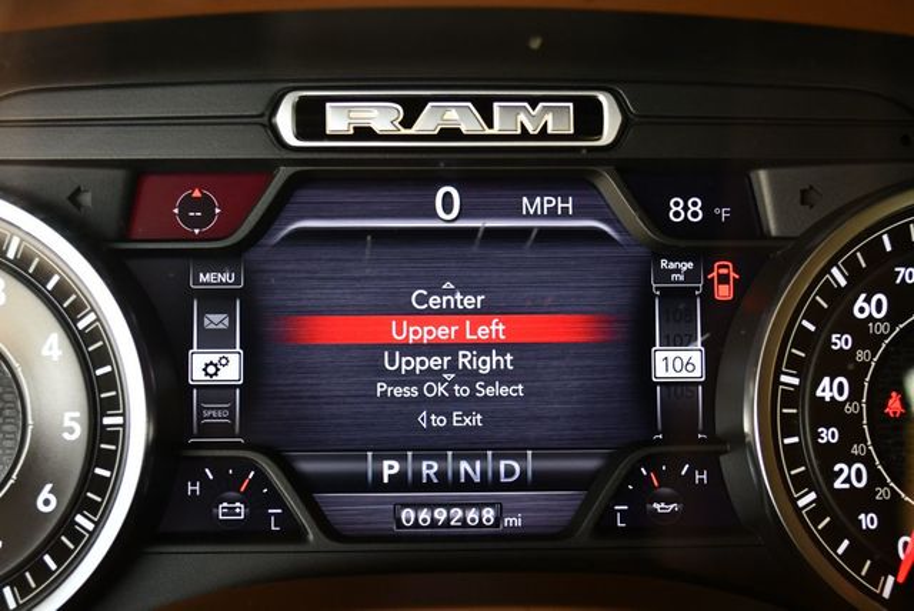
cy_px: 306
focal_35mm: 64
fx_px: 1626
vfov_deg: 21.3
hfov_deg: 31.4
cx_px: 457
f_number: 4.8
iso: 800
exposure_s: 1/160
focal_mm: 32
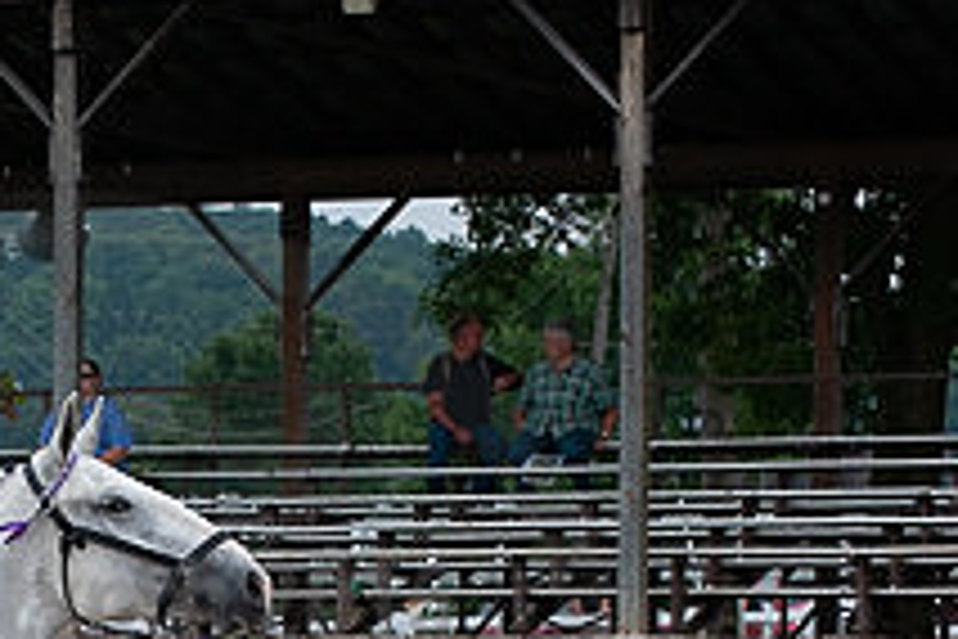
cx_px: 40
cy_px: 740
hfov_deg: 8.5
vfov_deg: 5.7
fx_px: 6413
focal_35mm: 241
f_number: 5.6
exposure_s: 1/1600
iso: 1000
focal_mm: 102
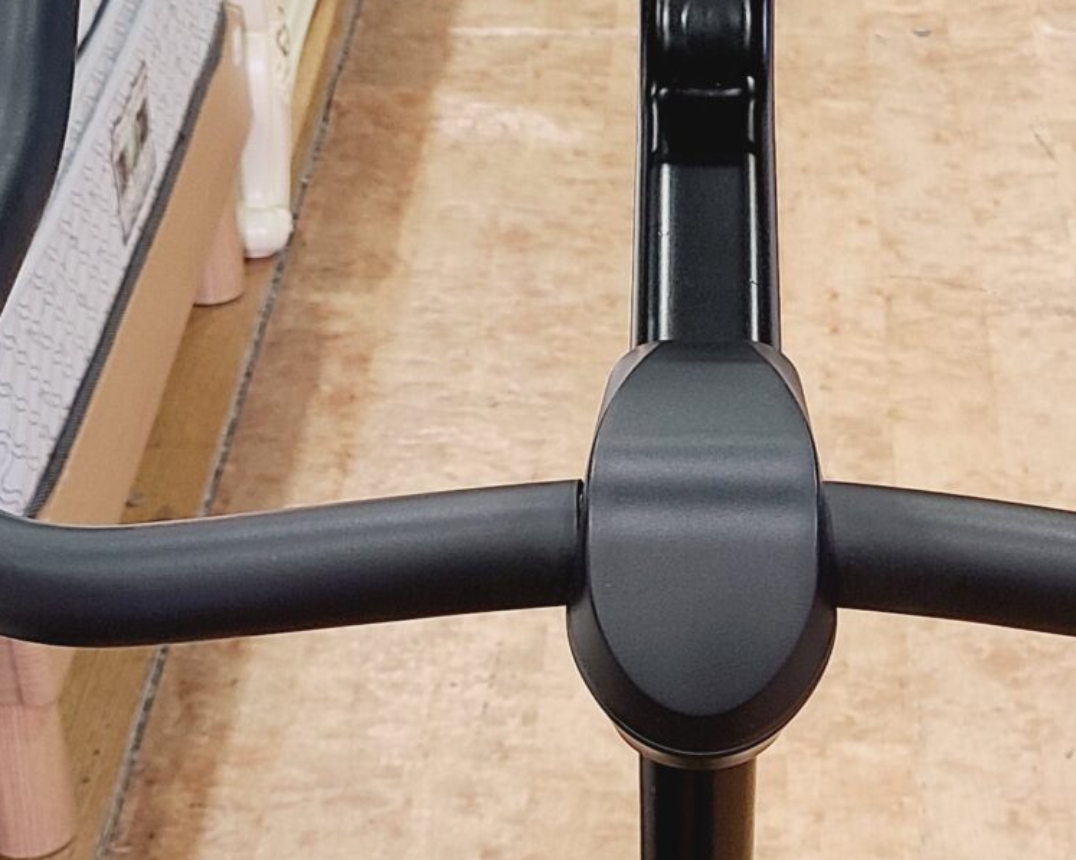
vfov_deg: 17.4
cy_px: 772
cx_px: 637
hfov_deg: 22.0
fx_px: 2769
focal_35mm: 87
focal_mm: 5.4
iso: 100
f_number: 1.8
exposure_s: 1/50
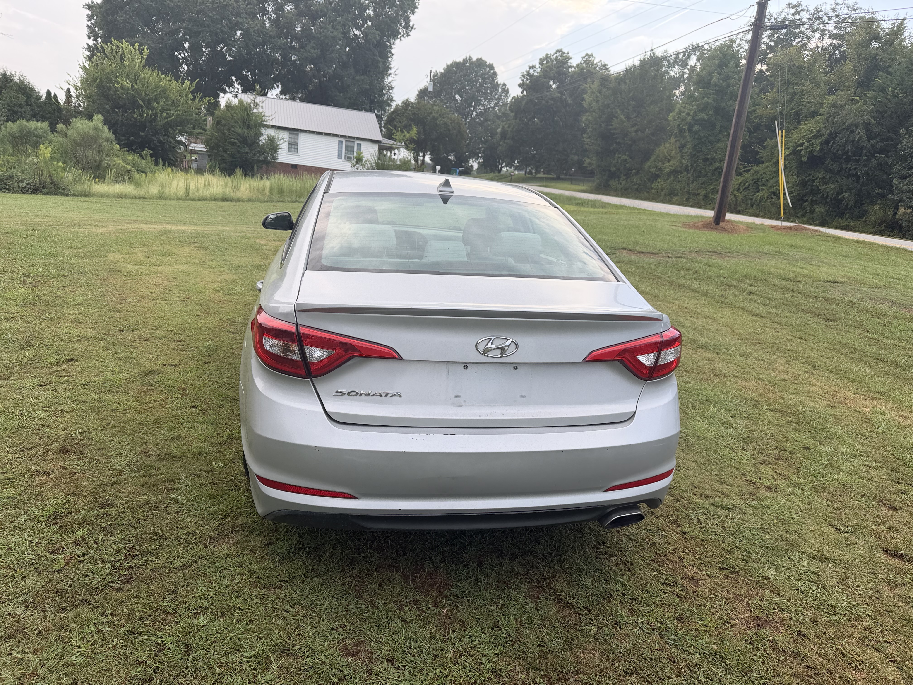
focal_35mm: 24
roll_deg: -6.0
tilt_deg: -11.4
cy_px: 342
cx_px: 456
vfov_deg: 56.8
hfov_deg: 71.6
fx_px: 633
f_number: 1.78
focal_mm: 6.76
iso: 80
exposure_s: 1/1139
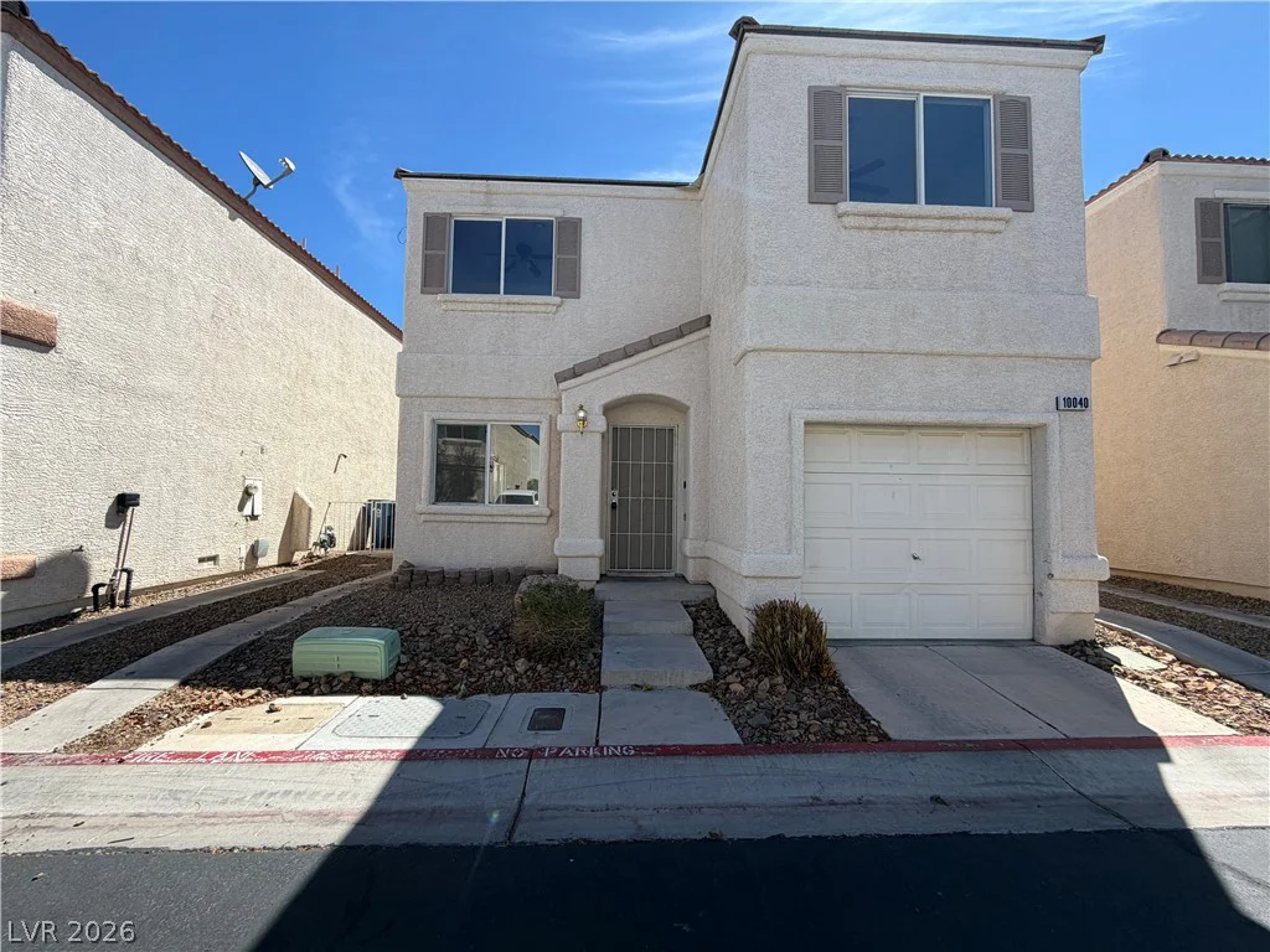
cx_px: 635
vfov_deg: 85.7
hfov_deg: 102.1
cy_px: 476
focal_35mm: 14
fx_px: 514
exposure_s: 1/770
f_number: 2.2
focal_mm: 2.22
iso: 25
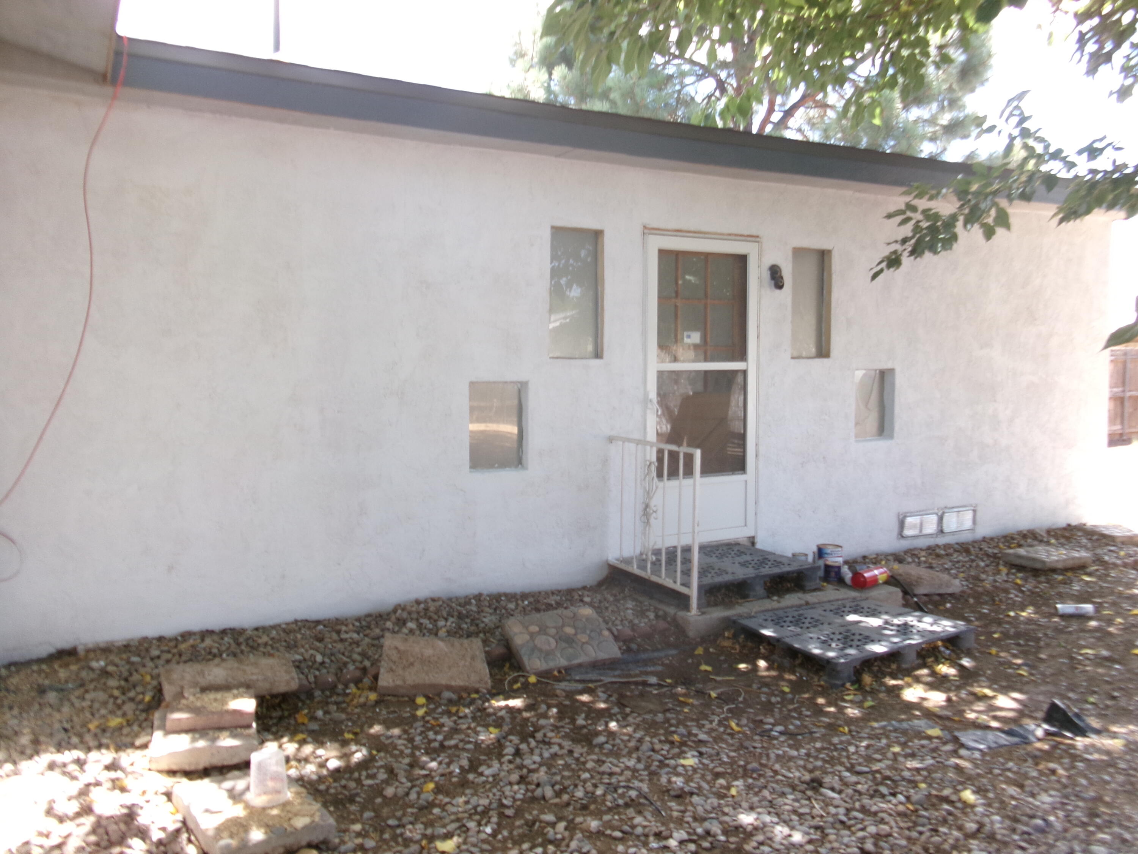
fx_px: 920
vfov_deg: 49.7
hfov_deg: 63.4
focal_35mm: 28
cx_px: 569
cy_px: 427
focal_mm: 5.1
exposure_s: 1/60
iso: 100
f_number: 3.9
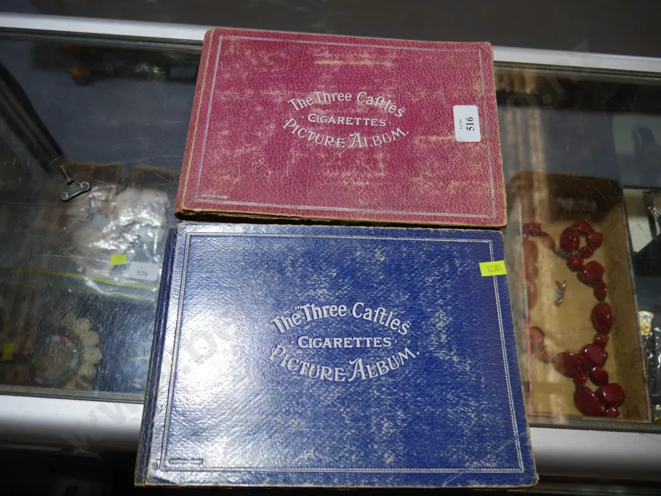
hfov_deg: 63.4
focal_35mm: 28
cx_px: 330
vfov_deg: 49.8
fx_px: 535
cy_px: 248
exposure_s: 1/125
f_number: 3.5
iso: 200
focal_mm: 14
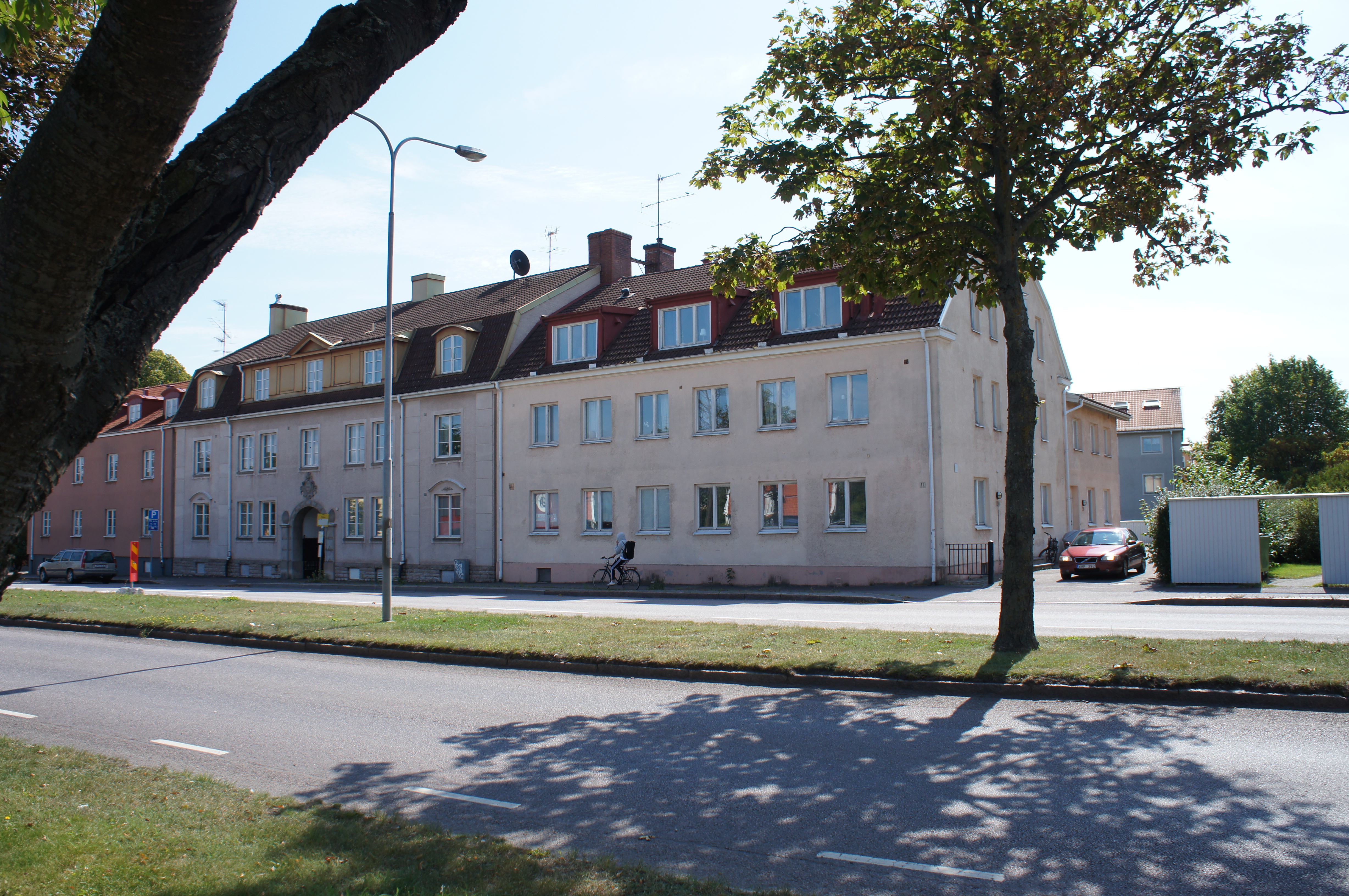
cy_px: 448
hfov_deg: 67.4
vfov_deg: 47.8
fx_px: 1011
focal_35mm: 27
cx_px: 674
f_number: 6.3
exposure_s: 1/500
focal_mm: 18
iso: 200
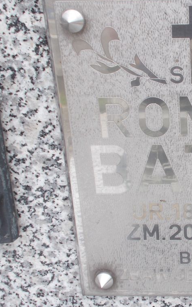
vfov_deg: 32.5
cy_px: 153
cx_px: 185
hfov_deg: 20.1
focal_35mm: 63
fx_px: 527
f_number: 4.2
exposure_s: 1/160
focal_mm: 7.9
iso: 80
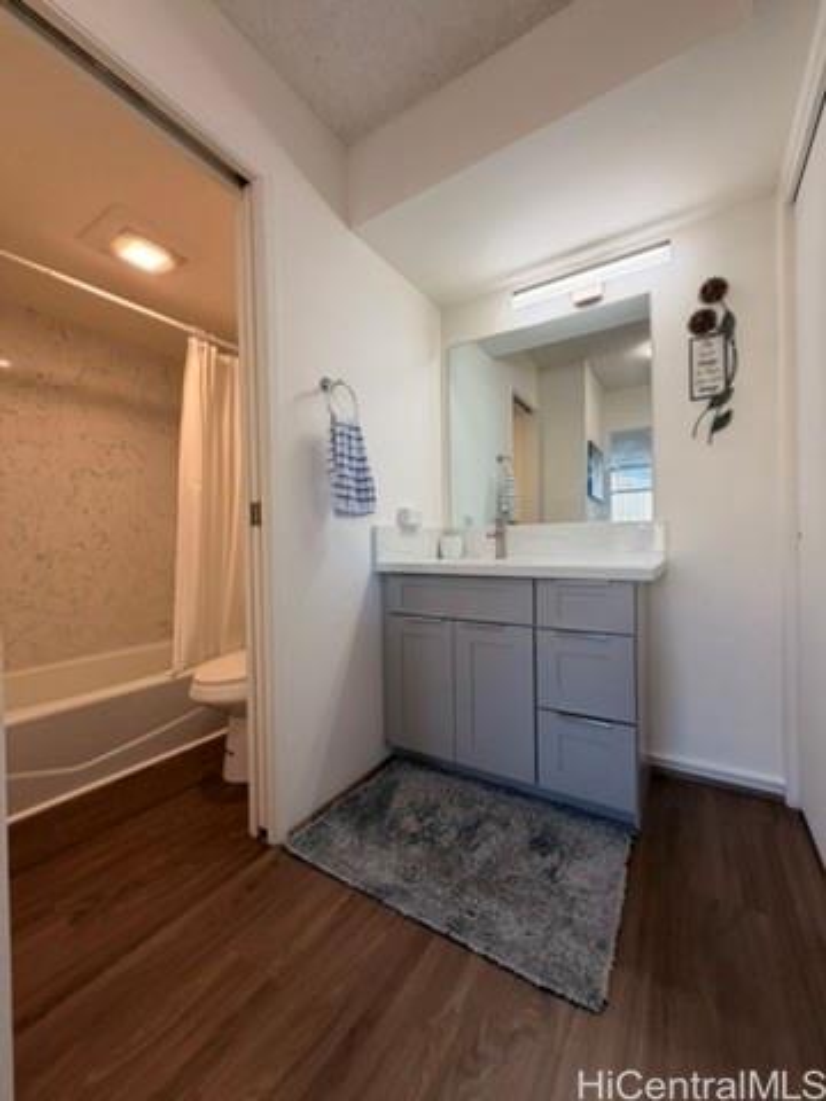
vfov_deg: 102.1
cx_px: 413
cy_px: 550
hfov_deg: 85.7
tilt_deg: +0.7
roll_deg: +1.4
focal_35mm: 14
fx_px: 445
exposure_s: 1/120
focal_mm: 2.22
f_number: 2.2
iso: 125
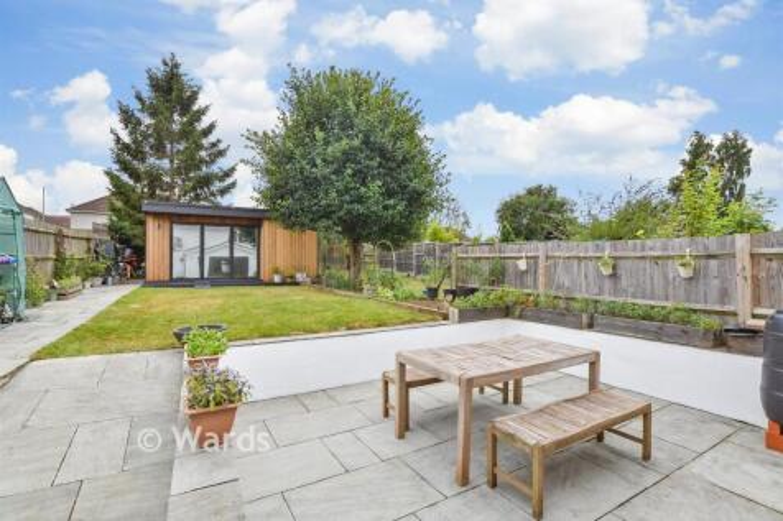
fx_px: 326
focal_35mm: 15
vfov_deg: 77.3
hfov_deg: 100.4
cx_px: 392
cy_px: 260
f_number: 8
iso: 320
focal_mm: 10
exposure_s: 1/250
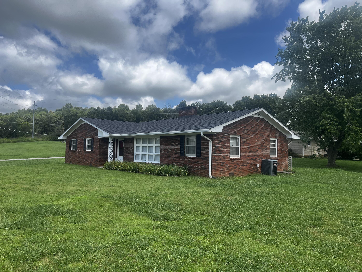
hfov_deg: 67.3
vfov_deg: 53.1
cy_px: 136
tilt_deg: +3.5
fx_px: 272
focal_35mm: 26
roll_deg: -0.8
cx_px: 181
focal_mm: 5.1
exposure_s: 1/1647
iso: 50
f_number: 1.6
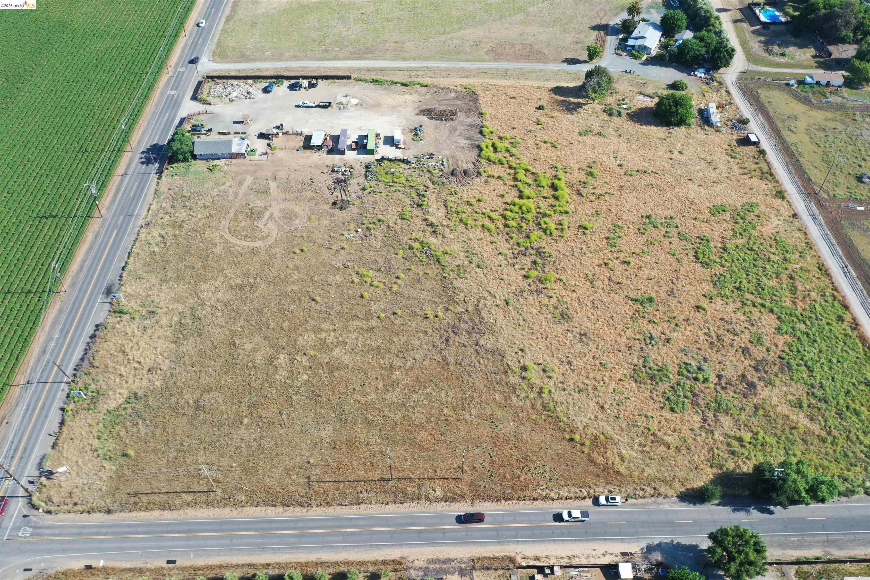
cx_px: 435
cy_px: 290
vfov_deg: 46.4
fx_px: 677
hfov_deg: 65.5
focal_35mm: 28
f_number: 5
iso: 100
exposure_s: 1/240
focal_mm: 10.26
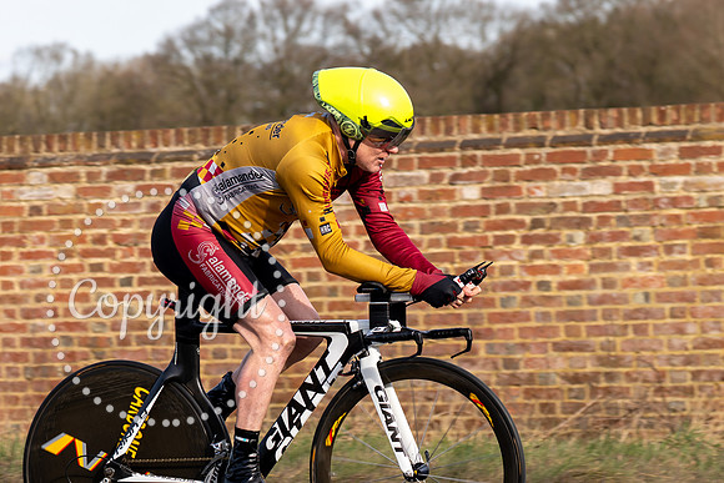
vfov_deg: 9.6
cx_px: 315
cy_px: 194
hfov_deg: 14.3
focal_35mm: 143
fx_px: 2881
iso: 100
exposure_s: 1/800
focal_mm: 74
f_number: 3.5
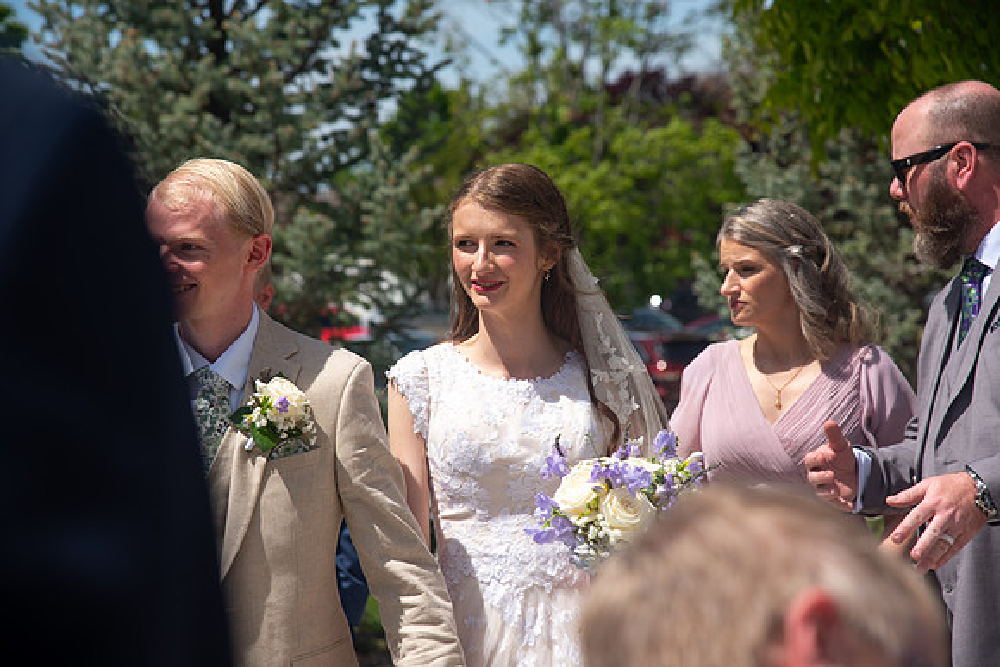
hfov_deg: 19.5
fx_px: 2917
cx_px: 500
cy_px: 334
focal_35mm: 105
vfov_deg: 13.0
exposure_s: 1/400
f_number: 6.3
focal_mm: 105
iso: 100
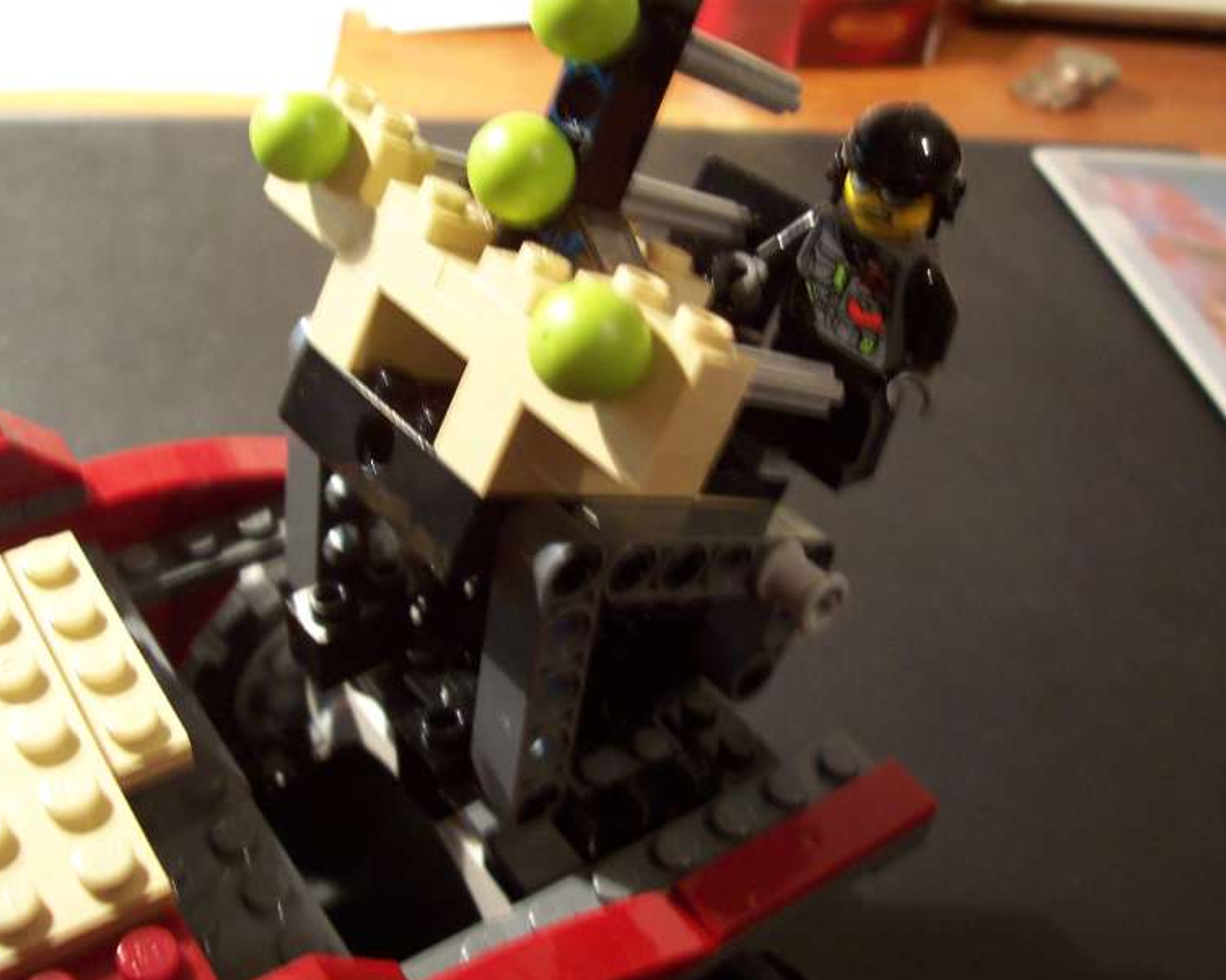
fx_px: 1415
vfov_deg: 38.2
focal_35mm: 39
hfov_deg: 46.9
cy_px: 492
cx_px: 611
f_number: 2.8
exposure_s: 1/8
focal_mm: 5.6
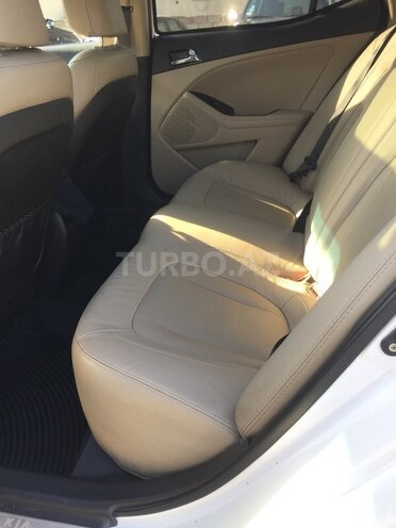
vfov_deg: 61.7
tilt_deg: -28.2
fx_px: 442
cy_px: 264
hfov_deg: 48.2
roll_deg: +0.6
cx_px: 198
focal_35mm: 29
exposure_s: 1/104
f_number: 2.2
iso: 32
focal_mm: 4.15
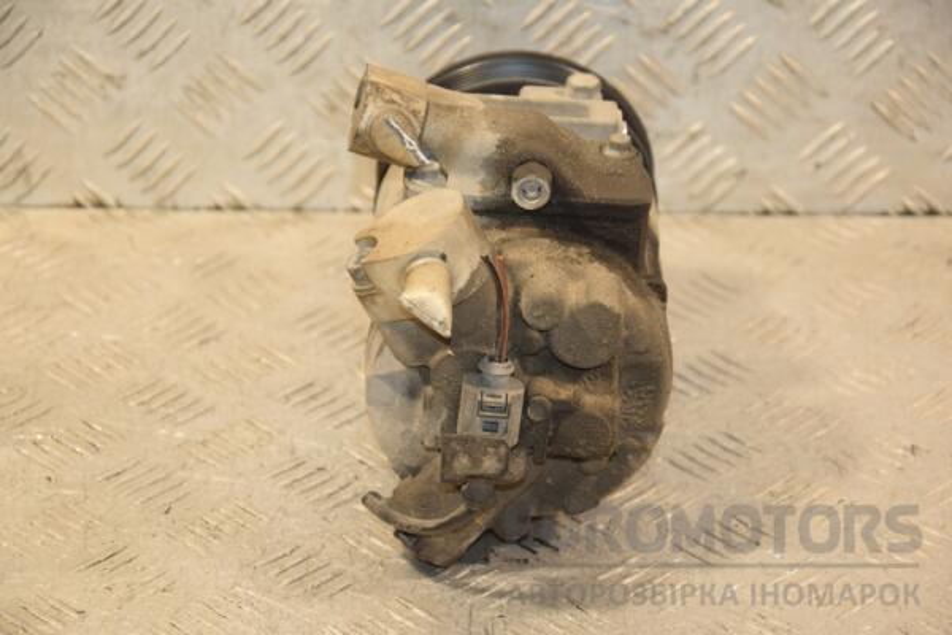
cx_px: 476
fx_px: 3173
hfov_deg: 17.1
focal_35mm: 120
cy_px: 318
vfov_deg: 11.4
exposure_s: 1/125
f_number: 5.3
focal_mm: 80
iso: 800
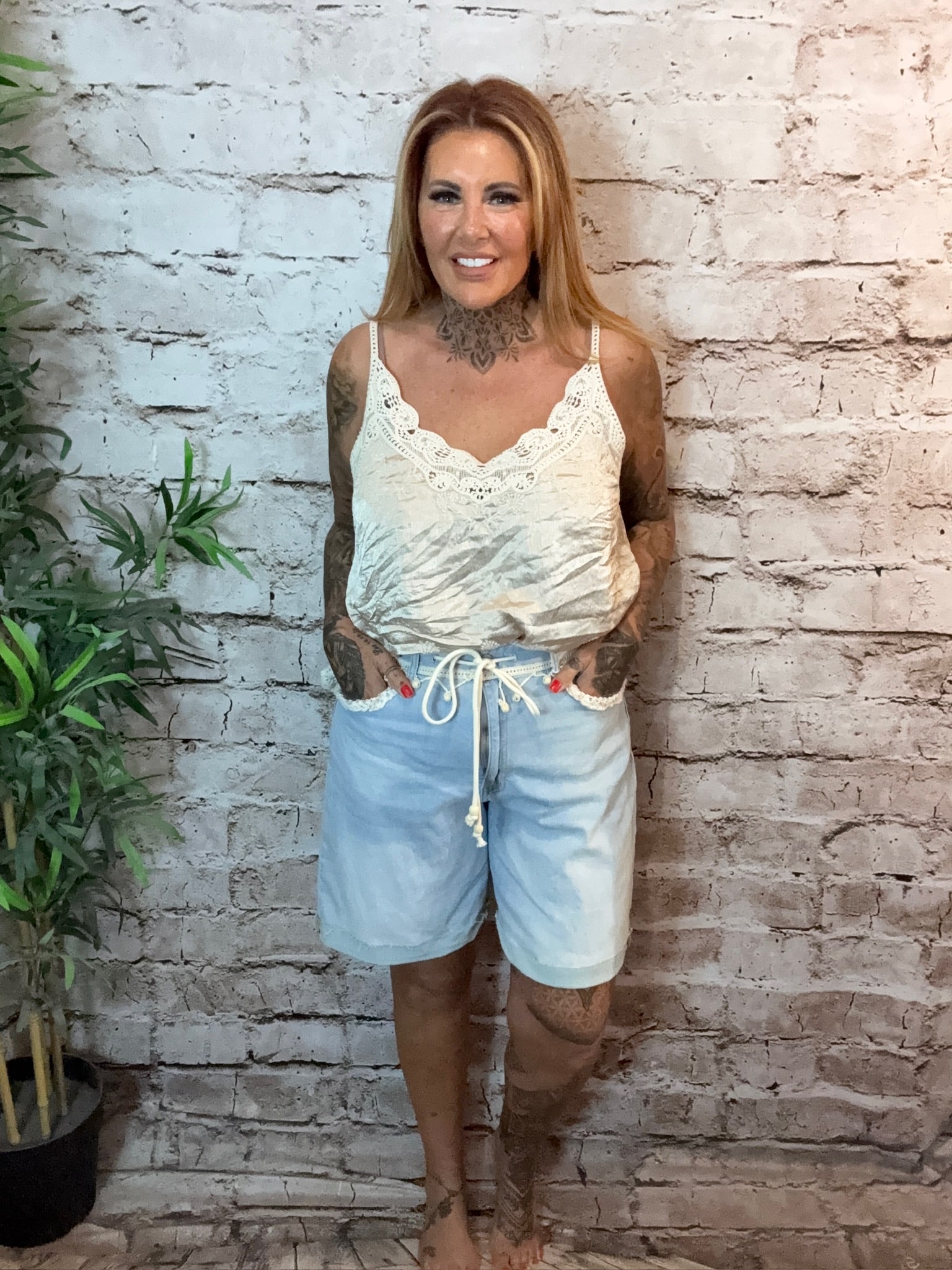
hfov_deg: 46.8
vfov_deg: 60.0
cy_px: 635
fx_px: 1100
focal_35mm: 30
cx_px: 476
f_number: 1.9
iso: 320
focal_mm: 2.69
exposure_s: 1/50
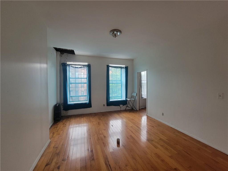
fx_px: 86
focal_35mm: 13
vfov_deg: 89.9
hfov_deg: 106.2
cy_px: 86
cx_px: 114
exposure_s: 1/60
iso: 320
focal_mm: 2.2
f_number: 2.2
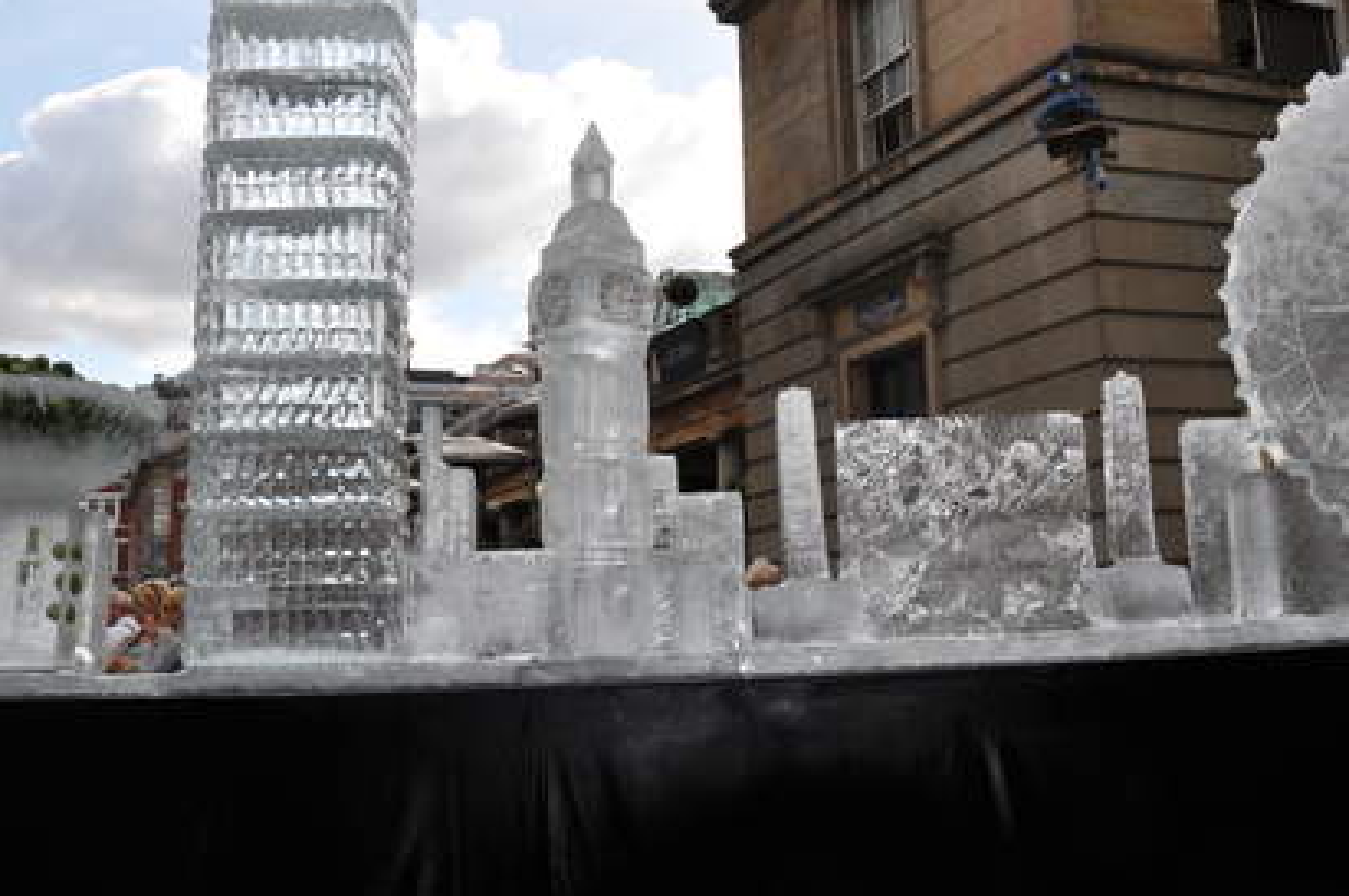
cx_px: 837
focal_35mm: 42
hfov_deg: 46.1
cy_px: 238
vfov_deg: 31.3
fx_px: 1572
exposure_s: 1/200
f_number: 13
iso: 200
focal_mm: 18
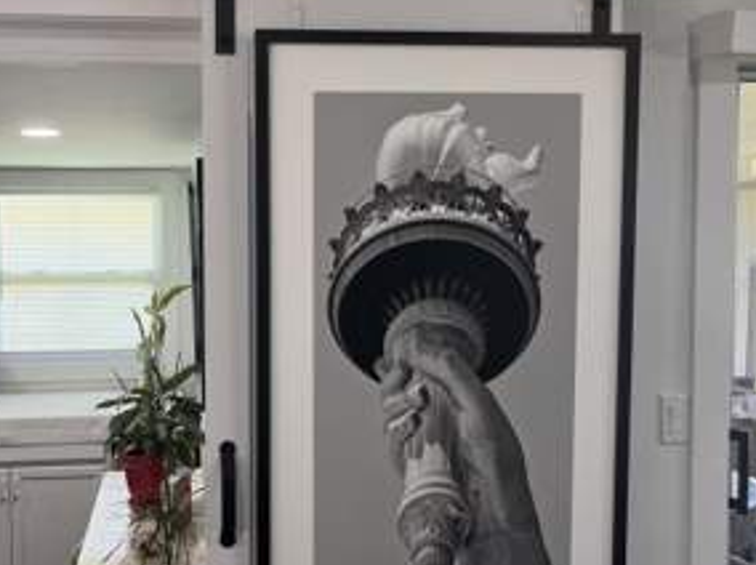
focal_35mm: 44
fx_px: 959
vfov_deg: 32.8
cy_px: 276
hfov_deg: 42.6
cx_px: 277
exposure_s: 1/120
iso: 100
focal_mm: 5.1
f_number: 1.6
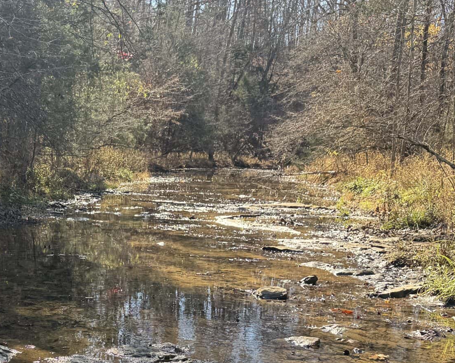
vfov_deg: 27.1
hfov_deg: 33.9
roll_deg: -2.2
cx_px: 100
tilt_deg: -13.7
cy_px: 327
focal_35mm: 54
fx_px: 727
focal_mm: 6.76
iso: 80
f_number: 1.78
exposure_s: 1/700
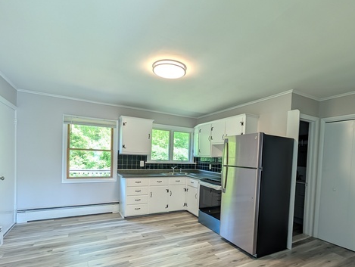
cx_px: 191
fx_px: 175
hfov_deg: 90.8
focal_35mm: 17
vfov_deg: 73.9
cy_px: 162
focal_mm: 2.02
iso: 71
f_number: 1.7
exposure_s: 1/90.1
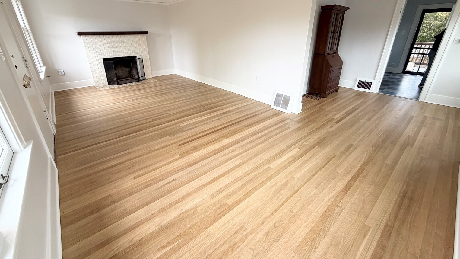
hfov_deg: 99.4
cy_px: 109
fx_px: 195
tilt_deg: -20.5
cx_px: 226
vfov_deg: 66.7
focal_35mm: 16
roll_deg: +1.3
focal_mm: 2.22
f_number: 2.2
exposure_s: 1/121
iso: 100
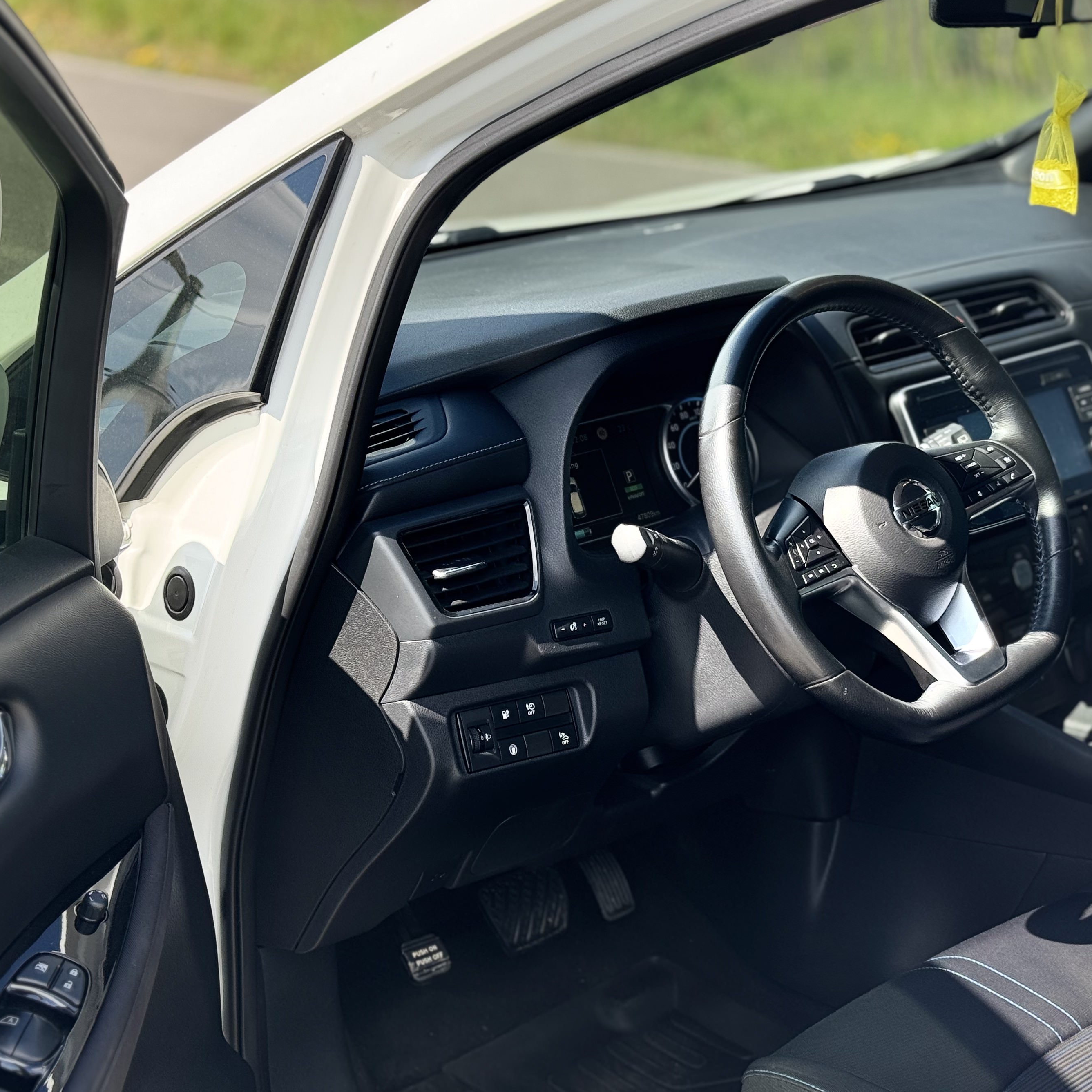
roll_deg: +1.3
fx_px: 2284
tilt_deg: -14.5
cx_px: 650
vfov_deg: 26.9
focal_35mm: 64
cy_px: 583
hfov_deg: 26.8
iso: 64
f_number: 1.78
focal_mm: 6.76
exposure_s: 1/888
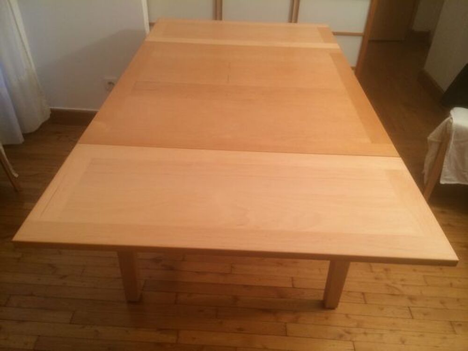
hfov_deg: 60.0
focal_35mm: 30
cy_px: 176
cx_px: 234
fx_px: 406
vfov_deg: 46.8
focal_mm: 4.12
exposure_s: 1/33
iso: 160
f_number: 2.2
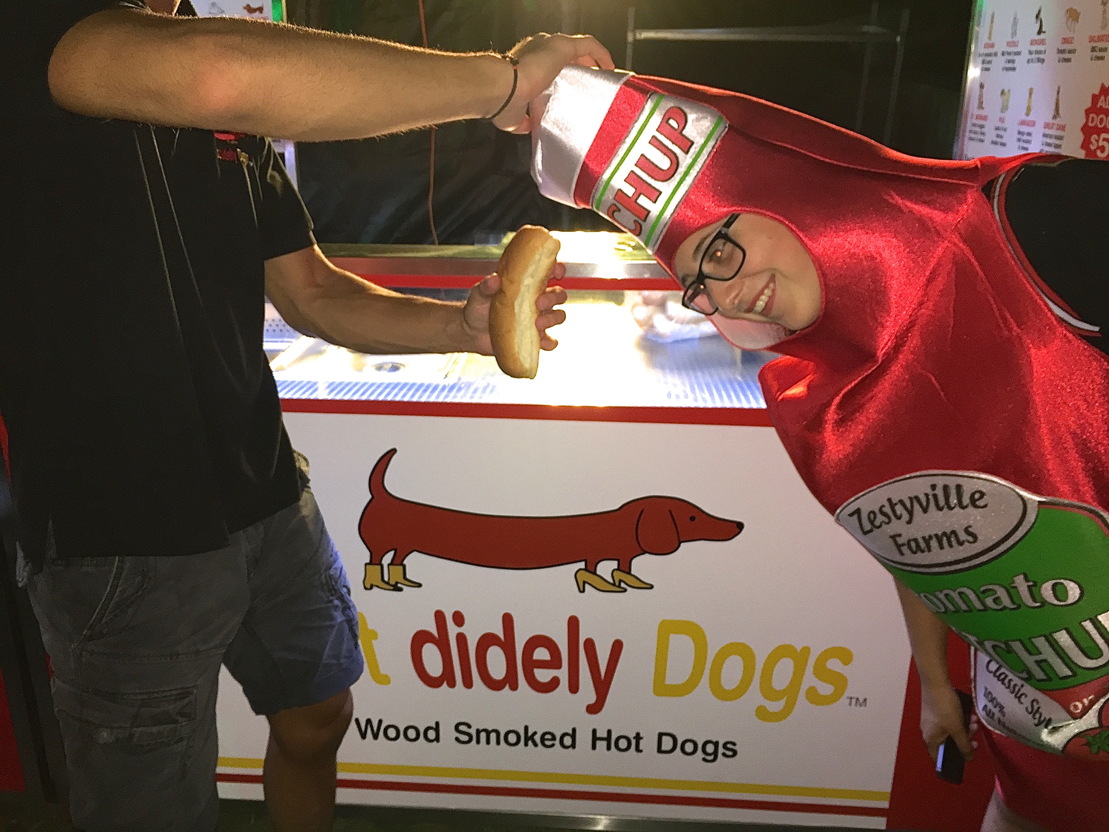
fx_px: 929
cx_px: 554
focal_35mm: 29
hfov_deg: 61.7
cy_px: 416
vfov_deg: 48.2
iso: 125
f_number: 2.2
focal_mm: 4.15
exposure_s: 1/20
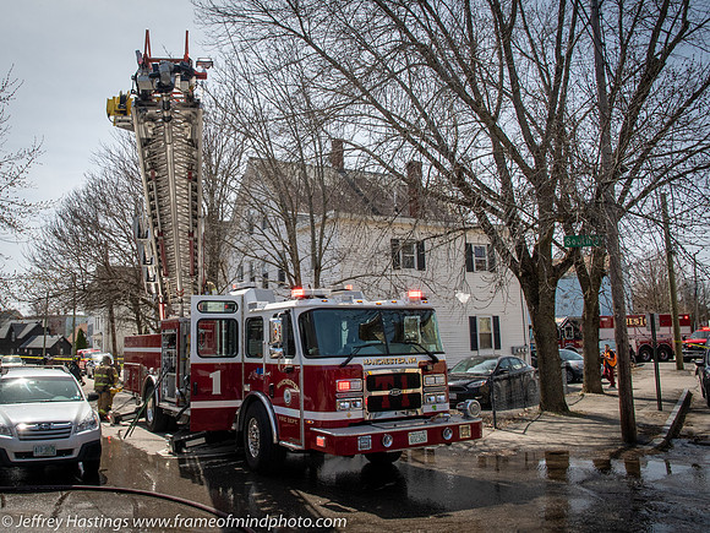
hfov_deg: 60.3
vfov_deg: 47.8
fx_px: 600
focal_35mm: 29
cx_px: 260
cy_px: 233
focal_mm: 16
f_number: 11
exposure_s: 1/800
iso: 320
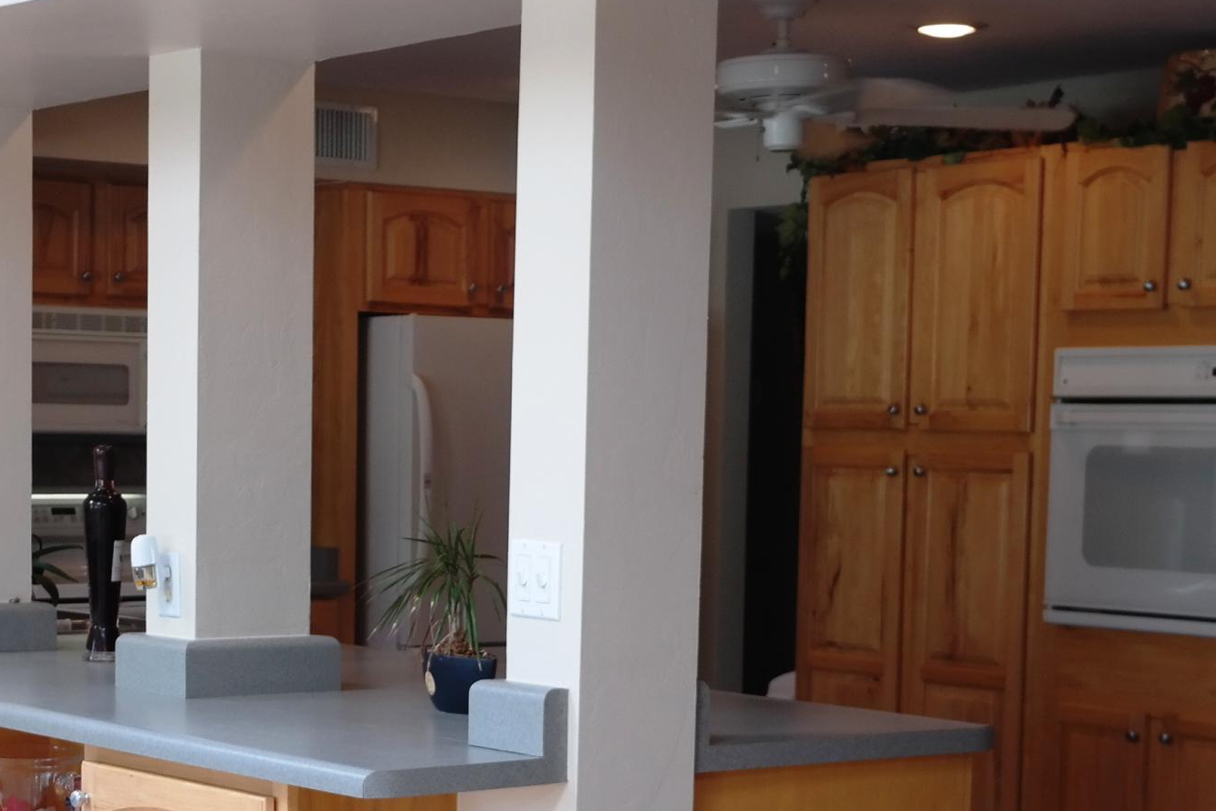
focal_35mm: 81
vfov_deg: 16.7
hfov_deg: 25.0
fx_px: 2736
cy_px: 718
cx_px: 496
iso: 200
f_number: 3.5
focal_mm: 24
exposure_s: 1/80
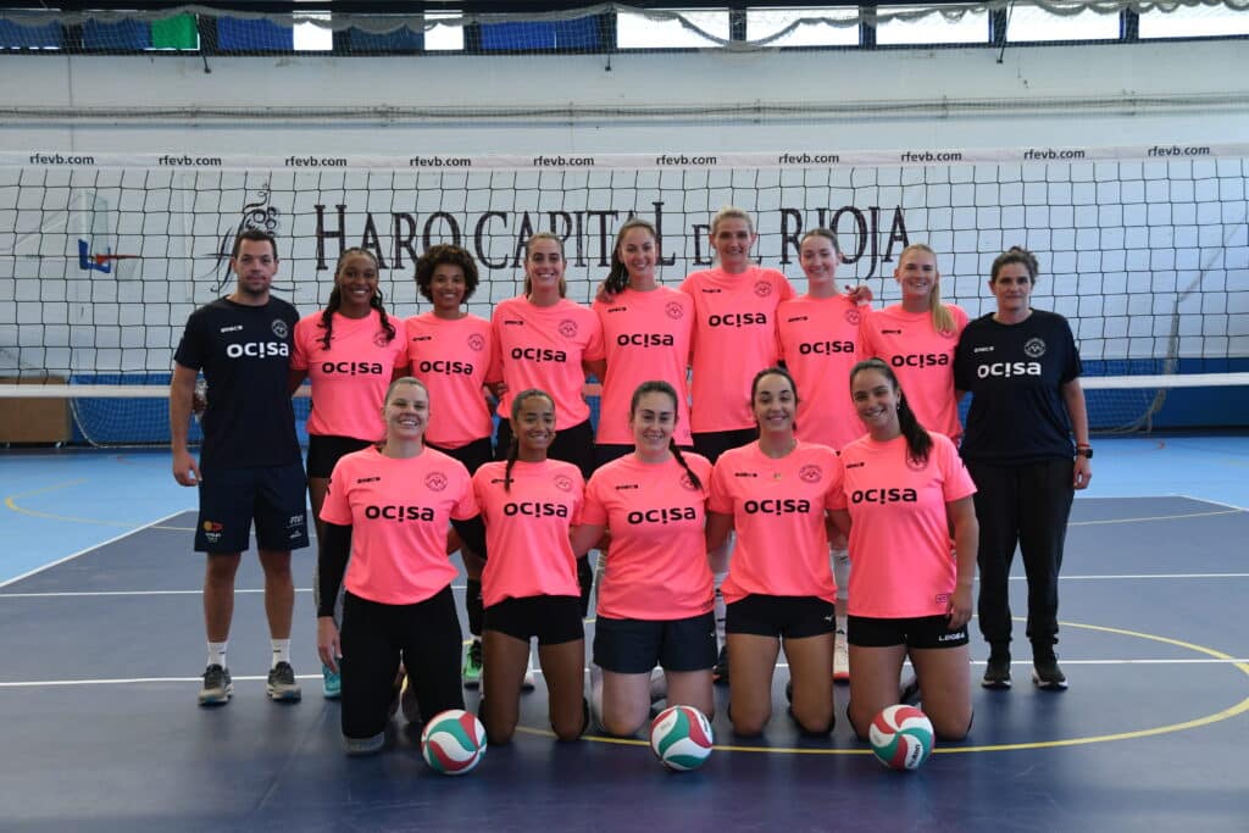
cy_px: 416
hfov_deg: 27.0
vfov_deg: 18.2
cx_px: 624
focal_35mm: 75
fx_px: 2602
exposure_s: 1/500
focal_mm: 50
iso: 1250
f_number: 4.5
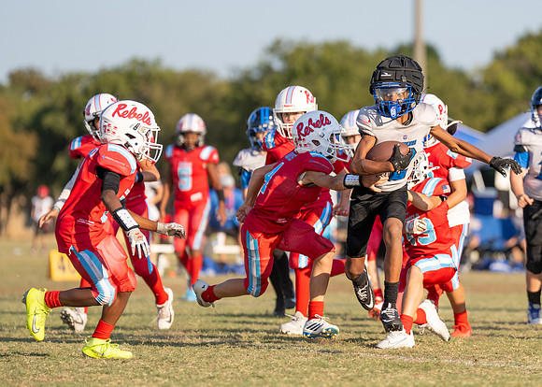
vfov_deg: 5.1
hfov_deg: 7.1
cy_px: 185
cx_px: 388
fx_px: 4384
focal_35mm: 285
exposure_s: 1/1600
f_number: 3.2
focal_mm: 200
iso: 125
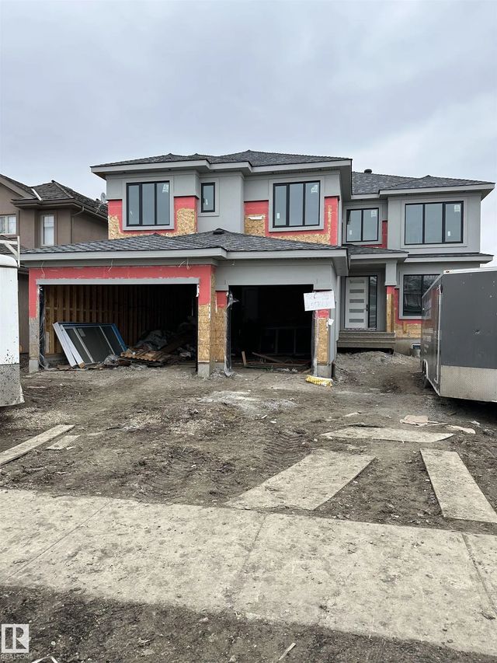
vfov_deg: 71.6
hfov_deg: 56.8
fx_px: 459
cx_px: 248
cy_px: 332
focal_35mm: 24
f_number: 1.78
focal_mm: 6.86
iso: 80
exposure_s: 1/843
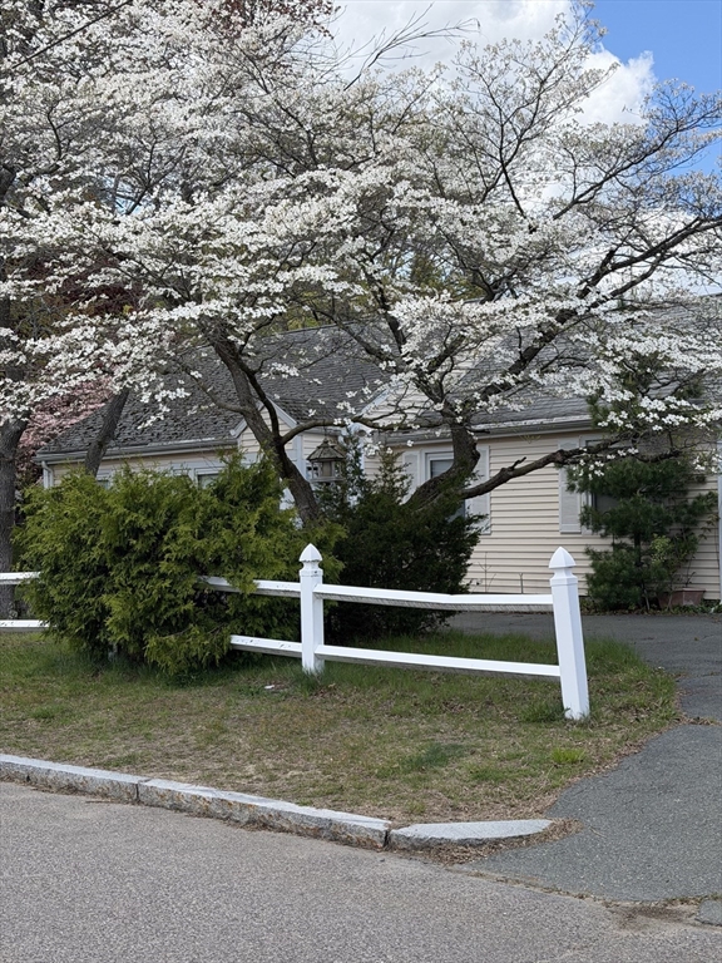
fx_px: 1335
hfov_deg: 30.3
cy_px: 482
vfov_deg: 39.7
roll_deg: +0.4
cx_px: 361
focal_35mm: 48
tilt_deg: +2.0
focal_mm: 6.76
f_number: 1.78
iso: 100
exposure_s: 1/2667
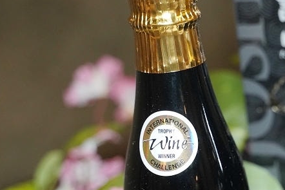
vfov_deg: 10.3
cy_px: 138
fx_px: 1053
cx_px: 295
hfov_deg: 15.1
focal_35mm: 133
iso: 2500
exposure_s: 1/160
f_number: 2.8
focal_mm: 49
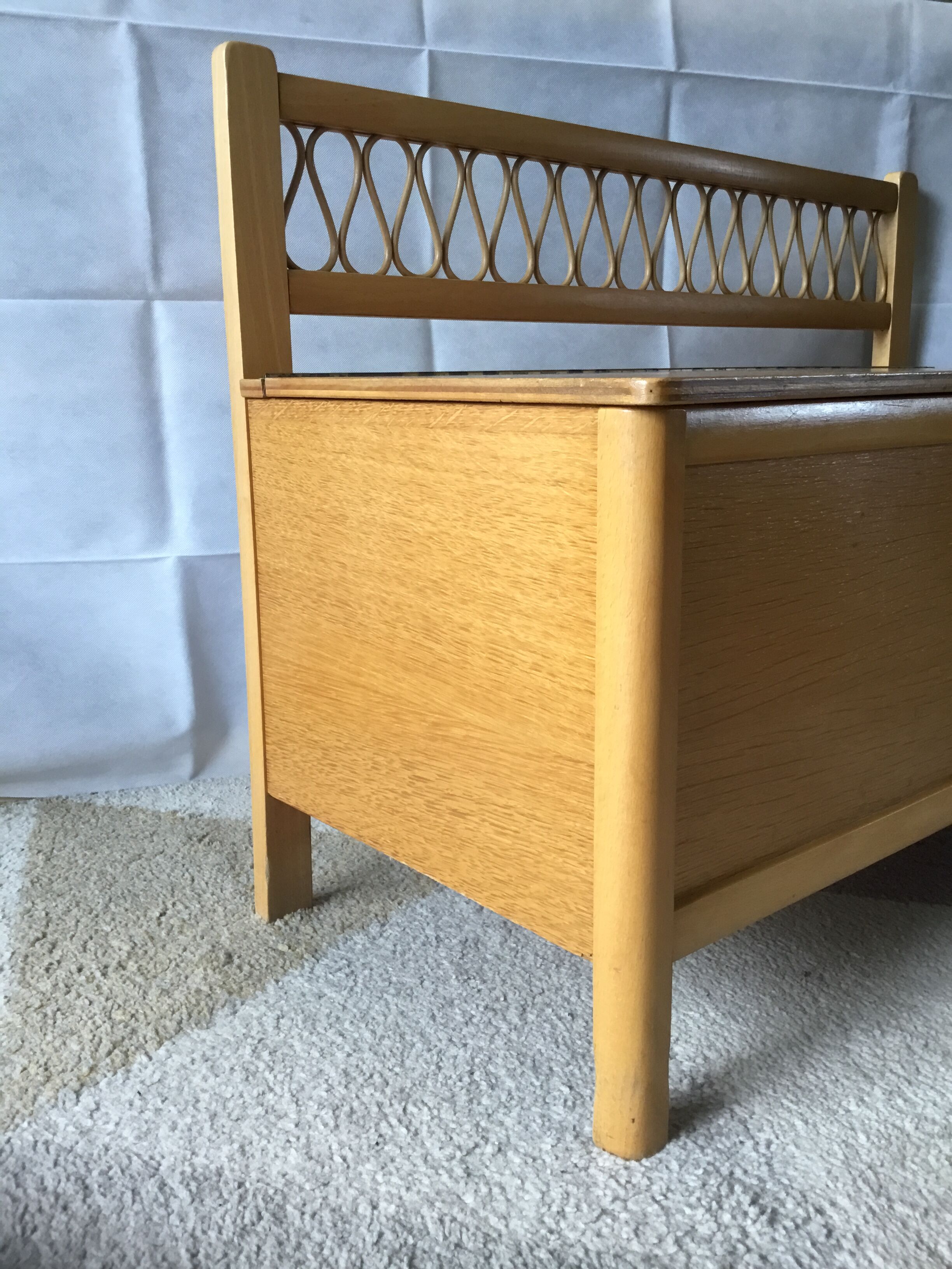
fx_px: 1137
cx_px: 476
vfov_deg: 58.4
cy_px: 634
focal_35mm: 31
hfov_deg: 45.4
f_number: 2.4
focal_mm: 3.3
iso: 125
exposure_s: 1/33
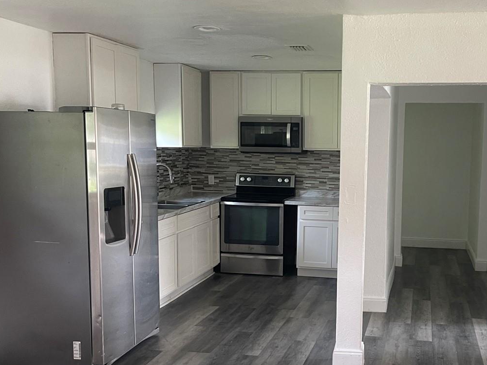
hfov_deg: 46.0
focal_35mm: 40
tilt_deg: -5.9
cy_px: 205
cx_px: 330
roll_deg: +0.0
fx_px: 563
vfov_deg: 35.9
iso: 160
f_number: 1.6
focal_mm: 5.1
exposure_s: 1/60
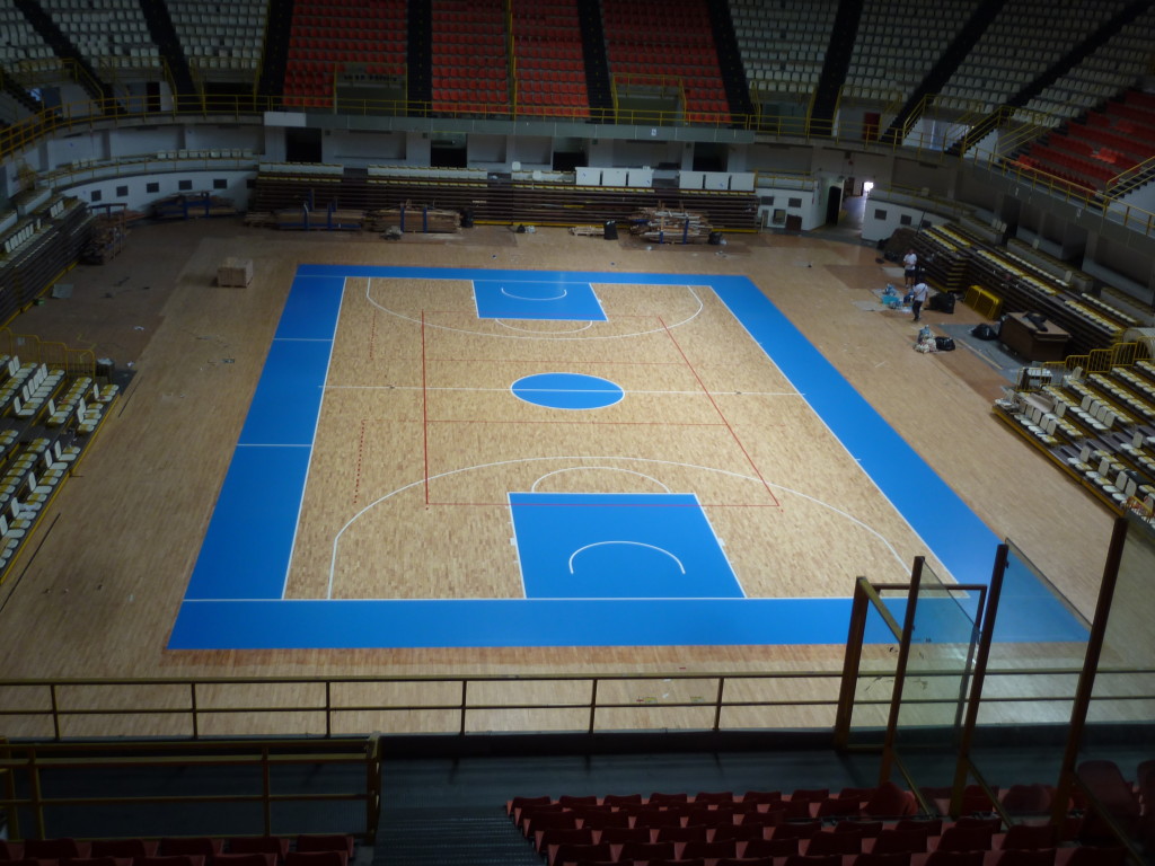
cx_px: 578
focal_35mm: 40
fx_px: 1335
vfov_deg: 36.0
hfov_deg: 46.8
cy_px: 433
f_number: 3.6
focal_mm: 6.5
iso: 80
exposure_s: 1/30
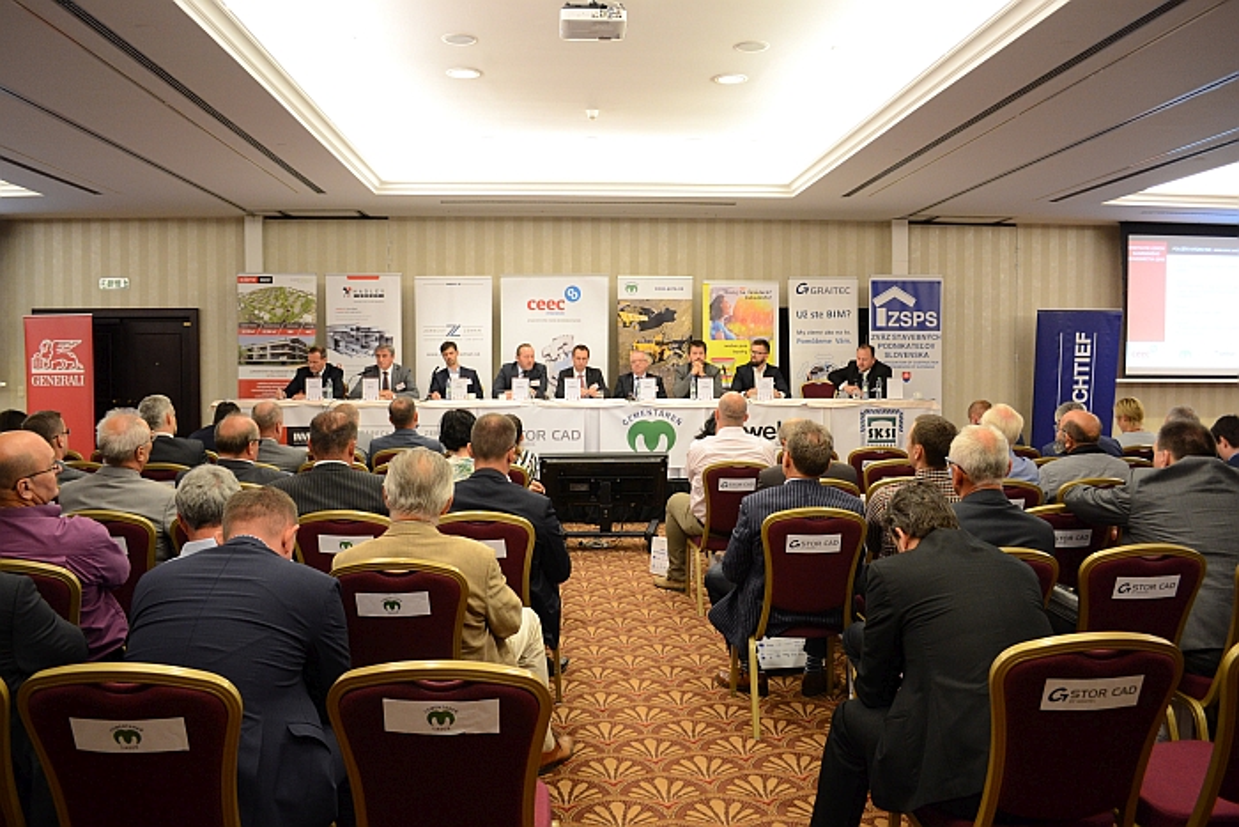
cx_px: 620
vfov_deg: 47.9
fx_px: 929
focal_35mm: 27
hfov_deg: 67.4
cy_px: 414
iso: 800
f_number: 4.5
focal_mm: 18
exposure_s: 1/30
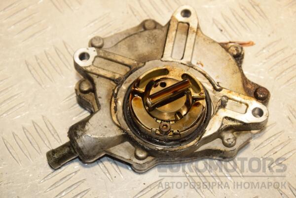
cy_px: 99
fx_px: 925
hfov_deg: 18.2
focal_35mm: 112
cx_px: 148
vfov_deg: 12.2
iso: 800
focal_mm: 75
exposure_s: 1/200
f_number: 6.3
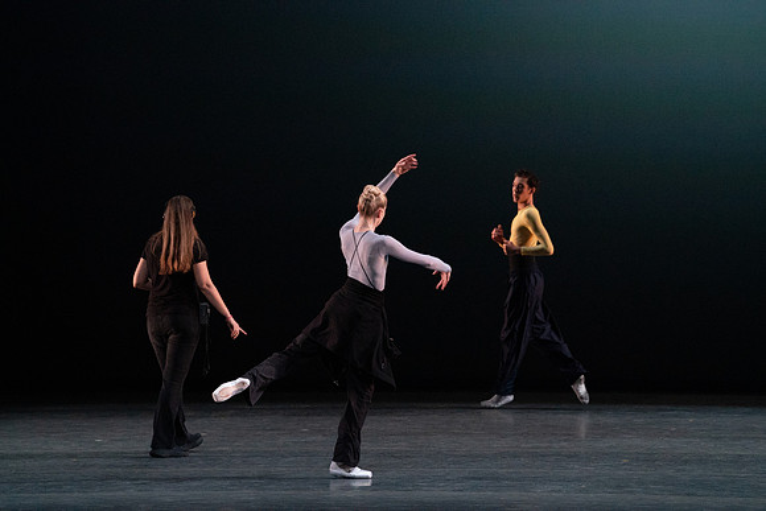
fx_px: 4256
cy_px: 256
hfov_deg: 10.3
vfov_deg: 6.9
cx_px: 383
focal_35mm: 200
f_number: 8
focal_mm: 200
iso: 12800
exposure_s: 1/500
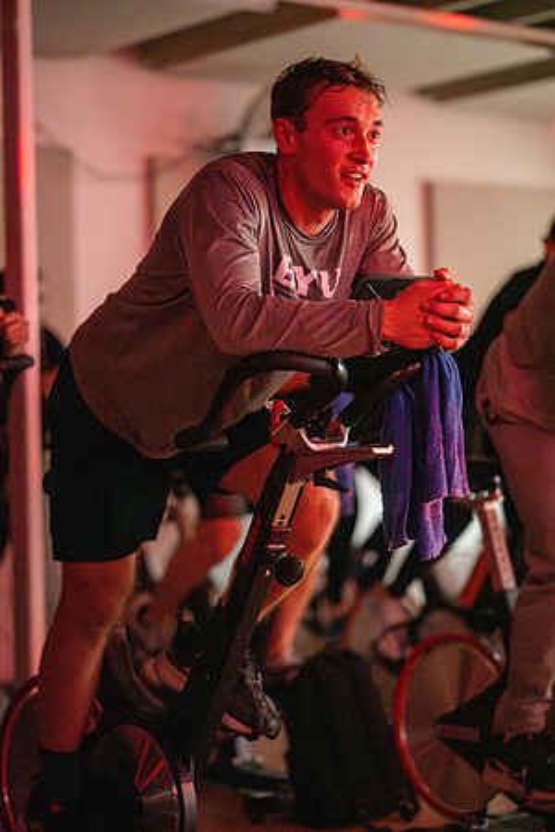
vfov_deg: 23.9
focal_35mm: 85
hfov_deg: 16.1
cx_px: 278
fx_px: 1965
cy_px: 416
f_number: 1.8
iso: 10000
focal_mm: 85
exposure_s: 1/250
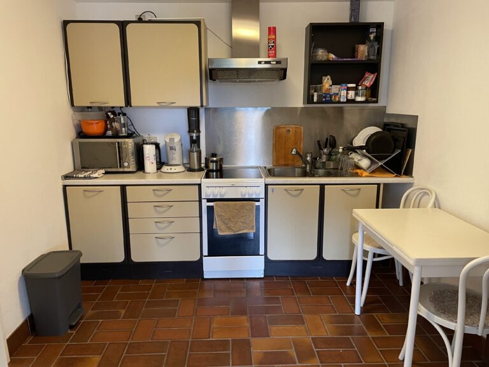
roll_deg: +0.5
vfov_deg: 53.1
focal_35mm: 26
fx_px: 367
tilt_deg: -11.6
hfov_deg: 67.3
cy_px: 184
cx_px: 244
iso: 320
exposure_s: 1/50
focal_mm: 4.2
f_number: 1.6
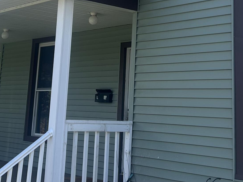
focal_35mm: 71
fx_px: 498
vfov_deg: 20.0
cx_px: 124
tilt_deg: +12.5
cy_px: -3
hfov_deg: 27.4
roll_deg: -2.1
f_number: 1.5
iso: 50
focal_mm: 5.7
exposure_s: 1/1779
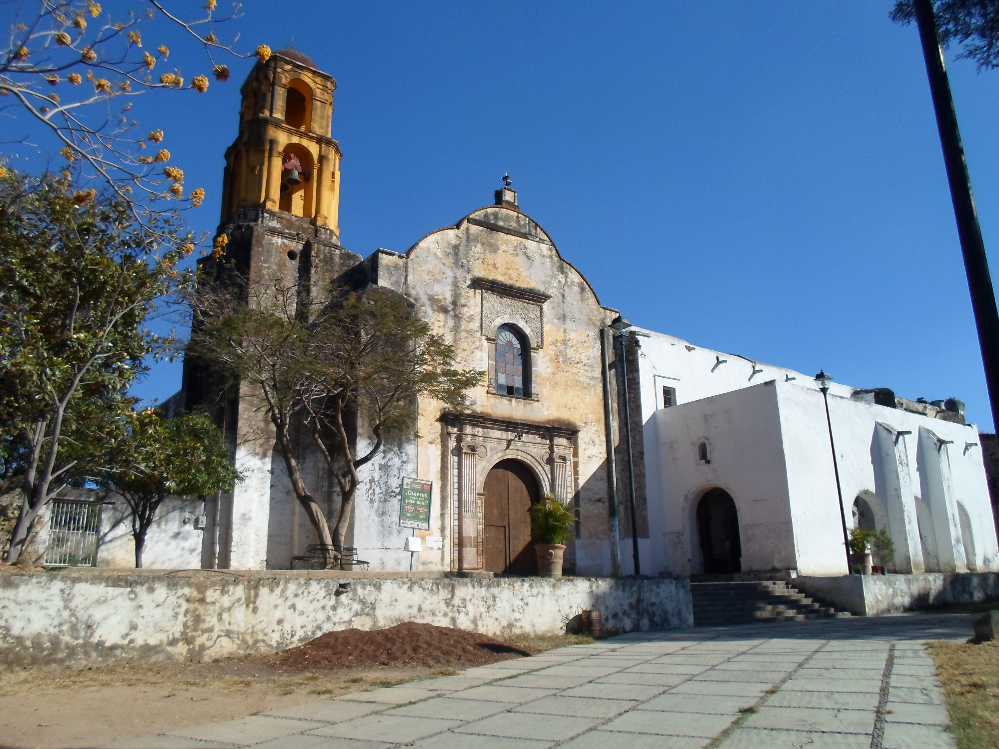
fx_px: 721
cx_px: 500
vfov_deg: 54.9
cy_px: 374
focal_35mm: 25
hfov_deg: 69.4
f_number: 9.2
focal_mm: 4.5
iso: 80
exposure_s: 1/125
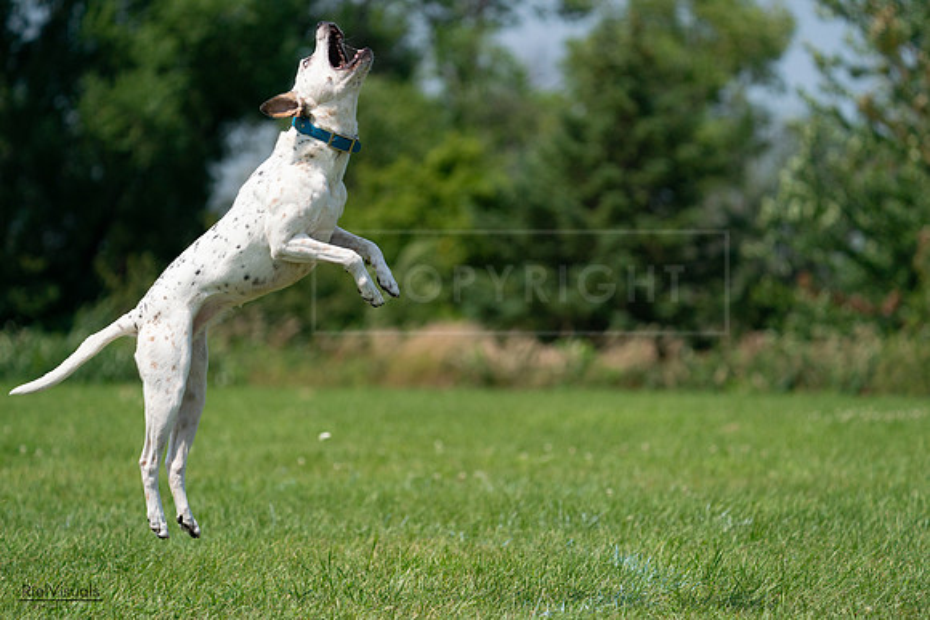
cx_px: 465
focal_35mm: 236
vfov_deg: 5.8
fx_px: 6098
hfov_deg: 8.7
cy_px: 310
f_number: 5.6
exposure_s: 1/4000
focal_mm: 236
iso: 500
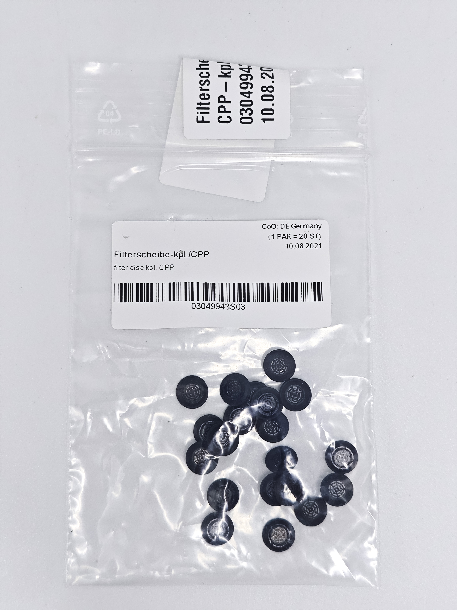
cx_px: 228
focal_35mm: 58
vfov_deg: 33.2
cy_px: 305
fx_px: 1021
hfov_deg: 25.2
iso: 80
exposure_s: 1/100
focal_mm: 6.55
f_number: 1.6
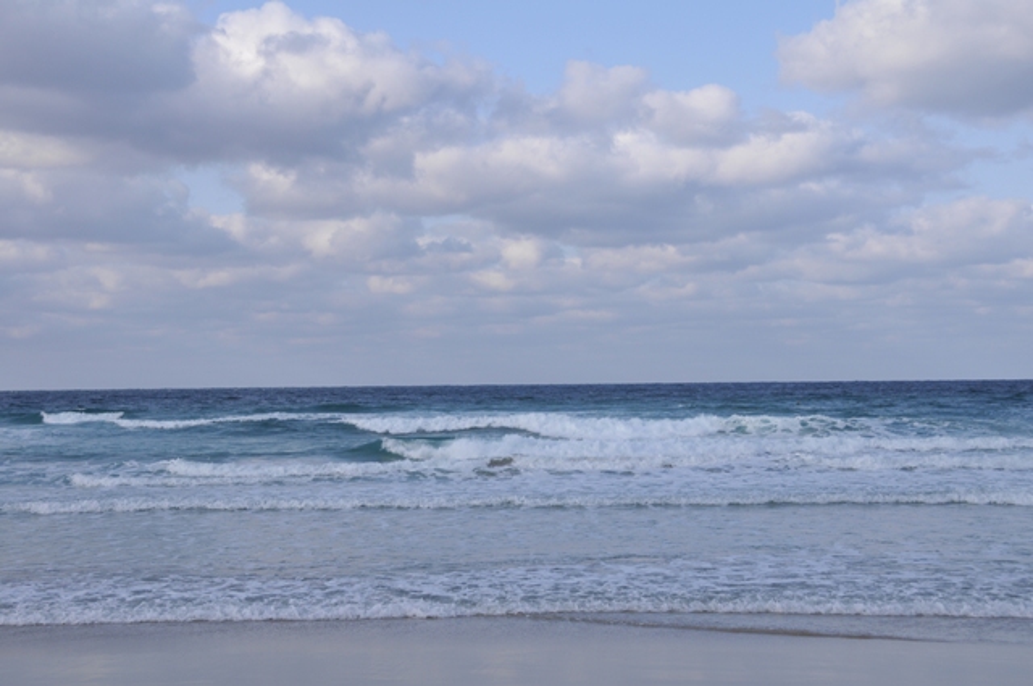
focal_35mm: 57
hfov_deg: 35.1
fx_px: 1633
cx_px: 516
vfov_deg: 23.7
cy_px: 343
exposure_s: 1/500
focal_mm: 38
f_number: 8
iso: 200
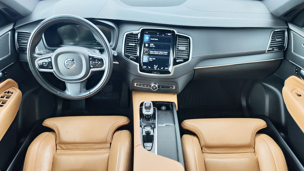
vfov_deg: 44.0
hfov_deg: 71.9
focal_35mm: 26
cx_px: 156
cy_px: 108
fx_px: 210
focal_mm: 7.01
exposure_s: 1/100
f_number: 1.69
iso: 177
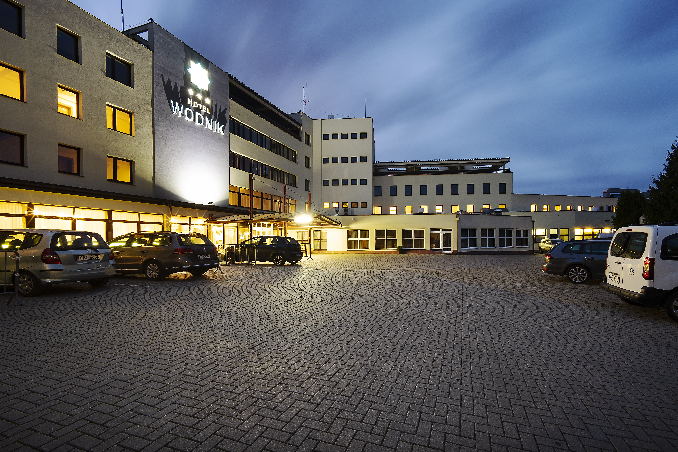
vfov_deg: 77.3
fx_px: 282
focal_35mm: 15
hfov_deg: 100.4
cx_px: 339
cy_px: 226
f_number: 8
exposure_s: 30
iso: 100
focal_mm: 15
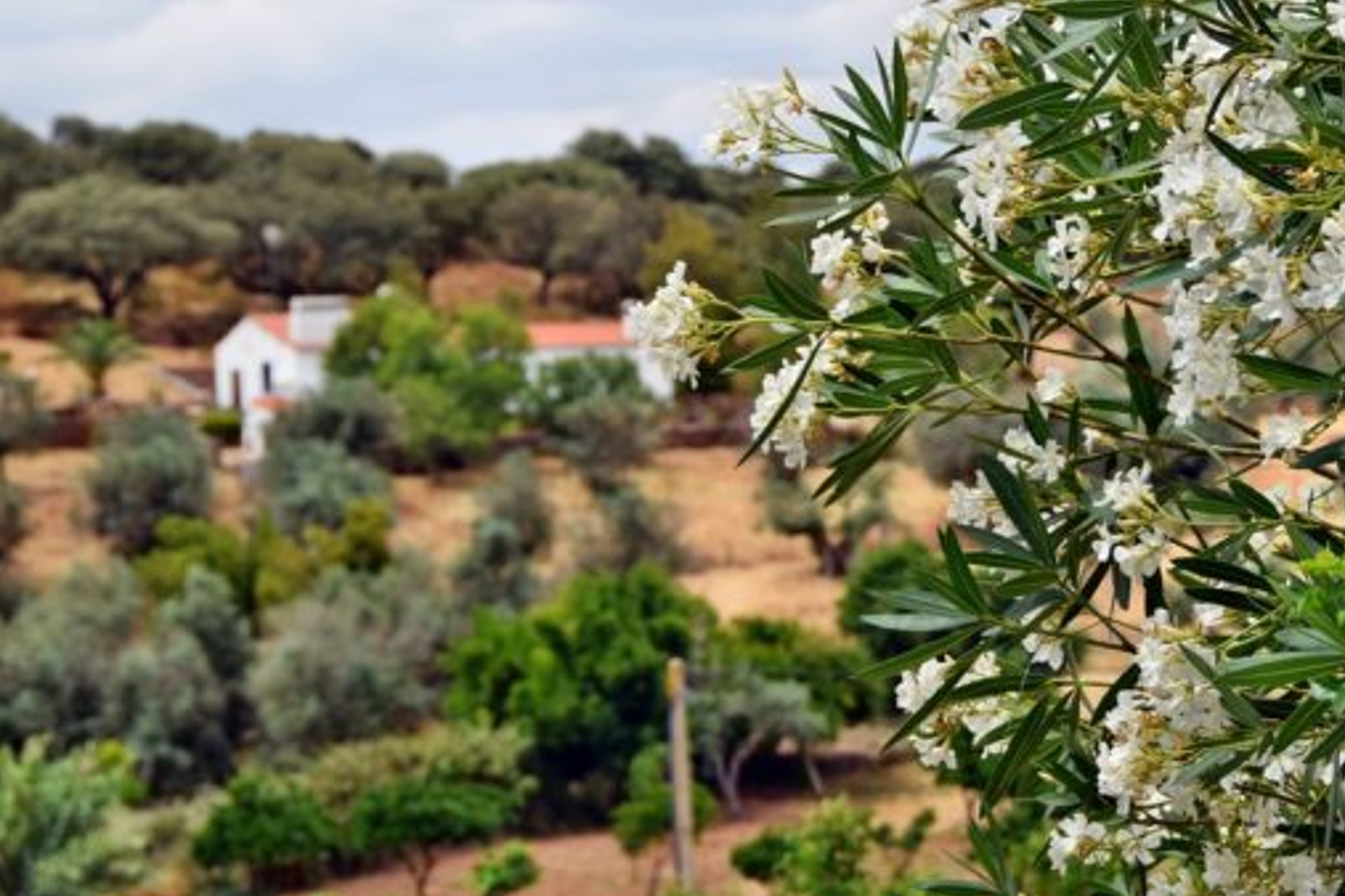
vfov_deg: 12.9
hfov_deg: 19.2
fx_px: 3960
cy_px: 354
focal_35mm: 106
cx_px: 844
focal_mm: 56
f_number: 6.3
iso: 100
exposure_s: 1/320
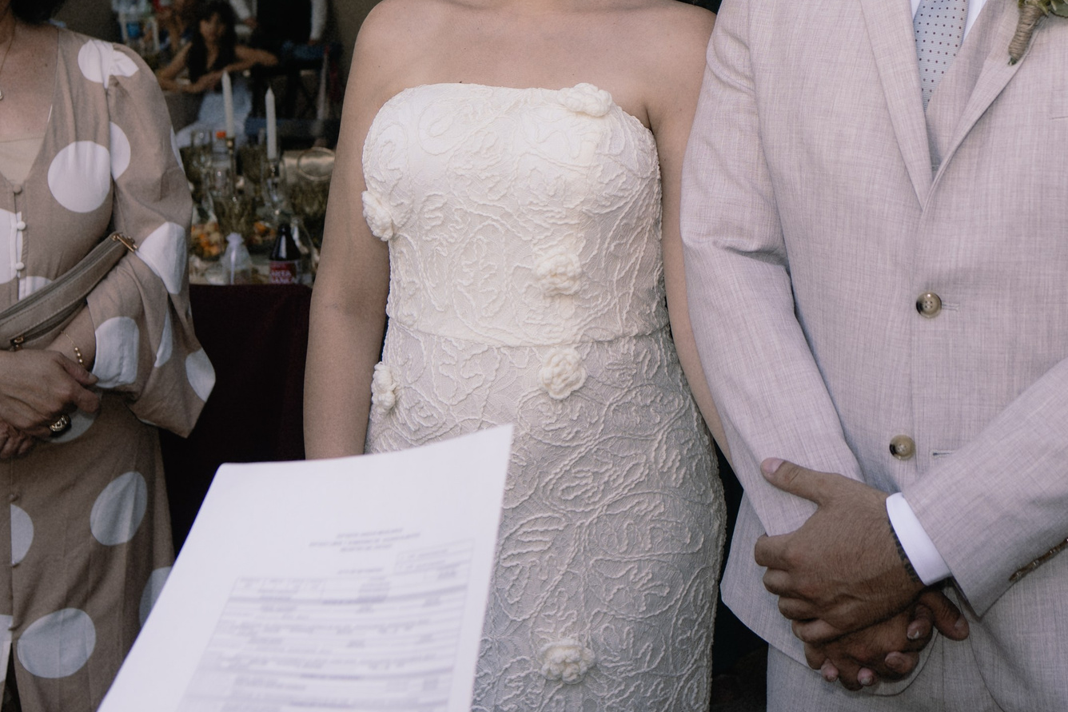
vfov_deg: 27.9
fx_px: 1365
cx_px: 774
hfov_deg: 41.7
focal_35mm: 46
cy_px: 44
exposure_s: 1/250
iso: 100
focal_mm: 16
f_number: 2.5
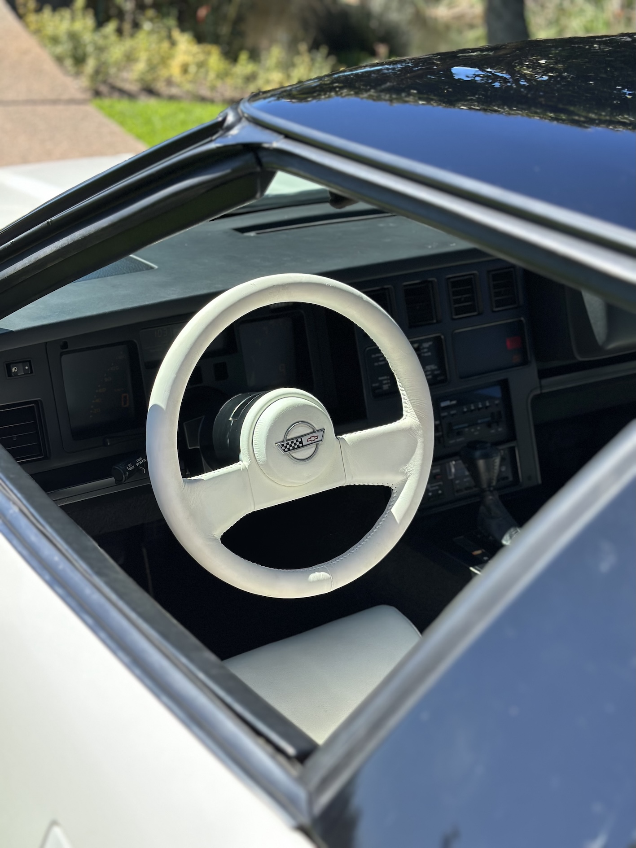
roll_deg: -4.8
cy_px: 424
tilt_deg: -25.1
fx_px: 1176
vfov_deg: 39.7
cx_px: 318
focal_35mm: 48
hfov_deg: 30.3
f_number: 1.78
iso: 100
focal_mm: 6.86
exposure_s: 1/2469
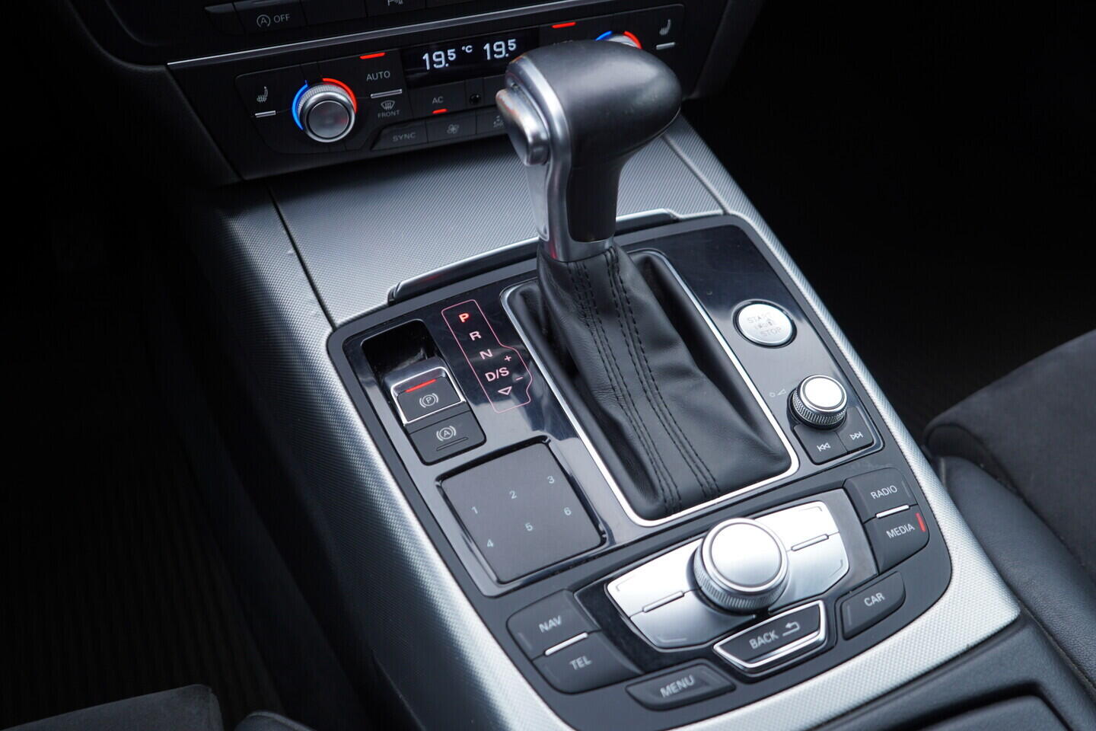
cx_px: 548
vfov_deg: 36.9
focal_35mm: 36
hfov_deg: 53.1
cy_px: 366
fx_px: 1096
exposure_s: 1/40
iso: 125
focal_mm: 24
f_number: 2.8
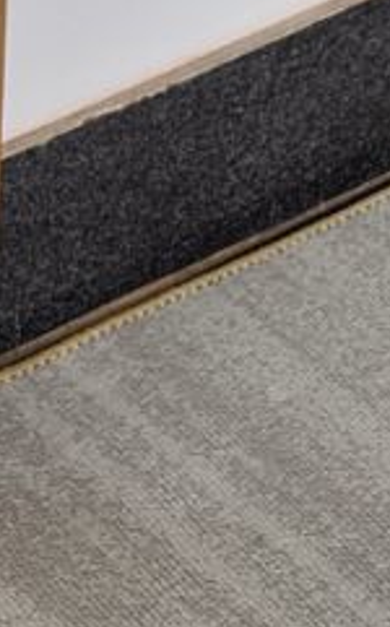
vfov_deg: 10.7
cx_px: 952
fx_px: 3207
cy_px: -386
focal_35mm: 188
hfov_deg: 6.6
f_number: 1.8
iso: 50
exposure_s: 1/100
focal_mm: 7
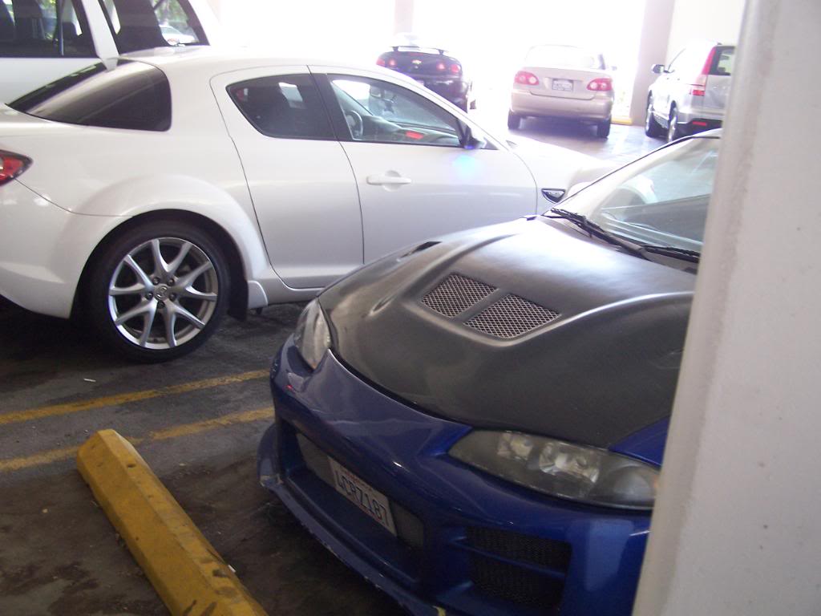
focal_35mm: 38
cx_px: 410
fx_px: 901
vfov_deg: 37.7
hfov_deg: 49.0
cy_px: 308
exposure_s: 1/15
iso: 140
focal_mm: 6.3
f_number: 2.8
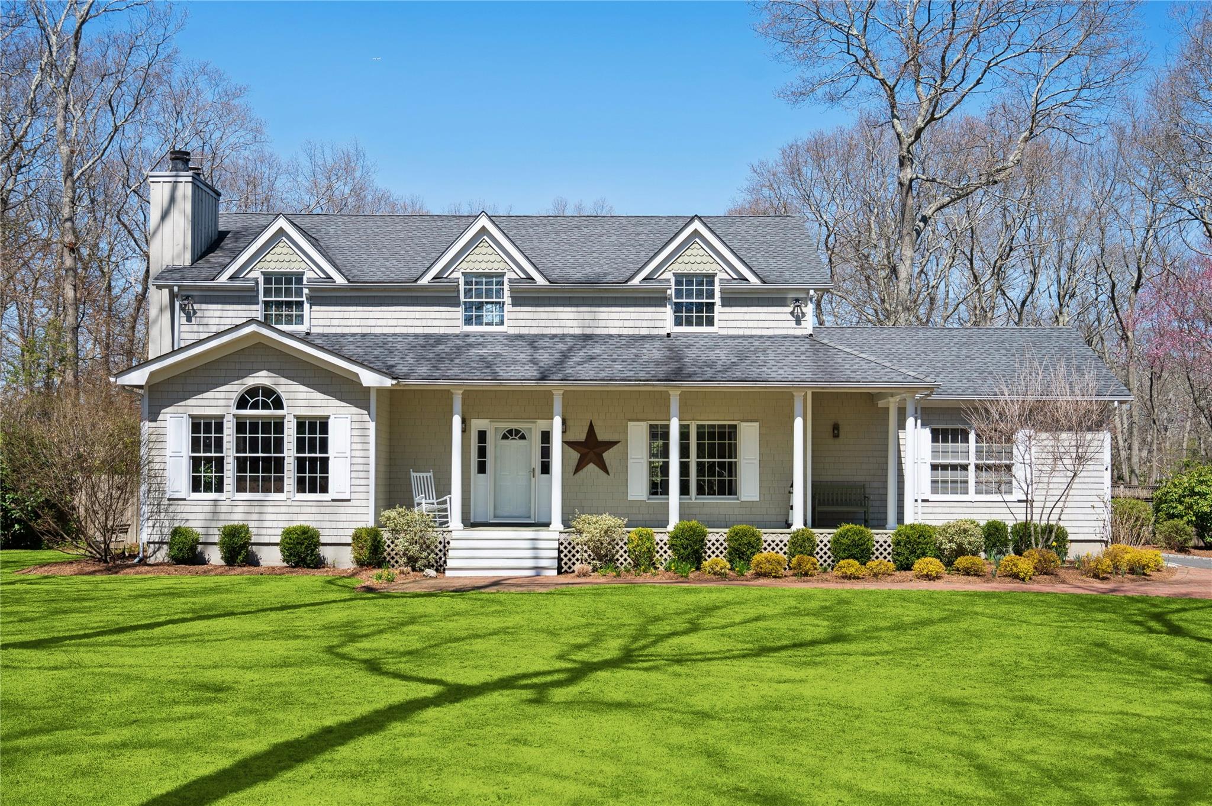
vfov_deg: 35.0
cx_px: 606
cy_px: 403
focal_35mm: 38
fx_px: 1278
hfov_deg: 50.7
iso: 100
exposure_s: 1/800
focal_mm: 38
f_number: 4
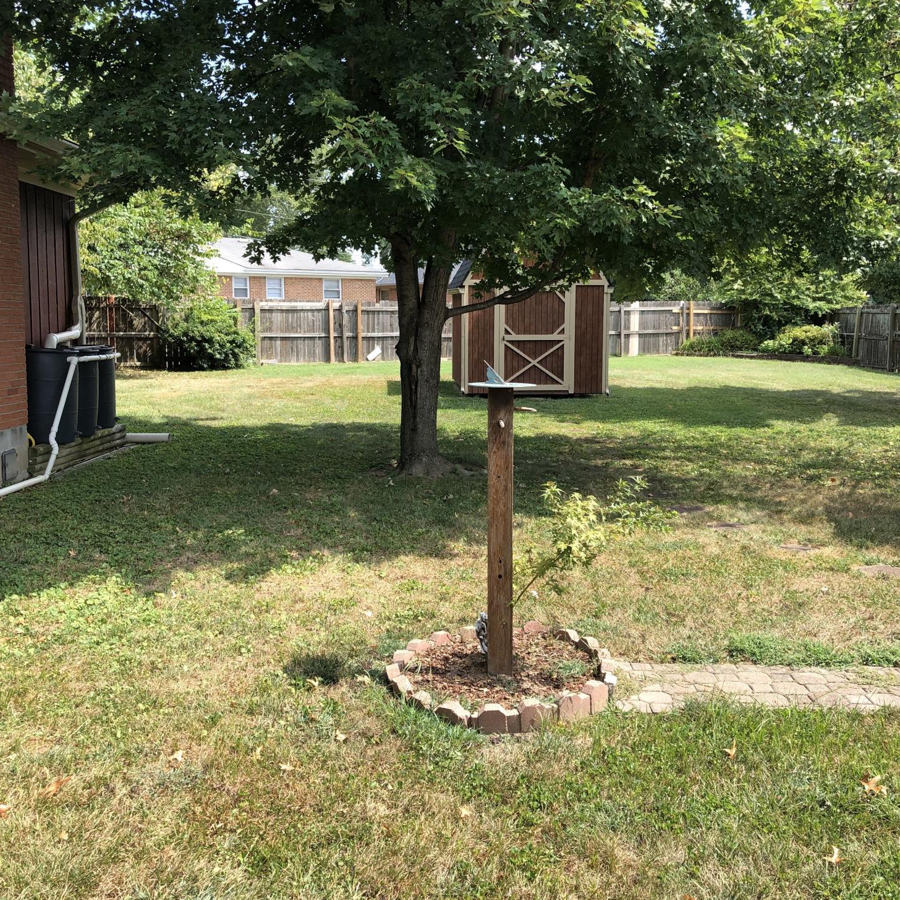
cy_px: 420
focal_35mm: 34
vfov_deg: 48.4
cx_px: 446
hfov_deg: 48.5
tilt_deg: -5.5
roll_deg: +0.8
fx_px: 1000
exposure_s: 1/592
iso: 20
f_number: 1.8
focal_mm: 3.99
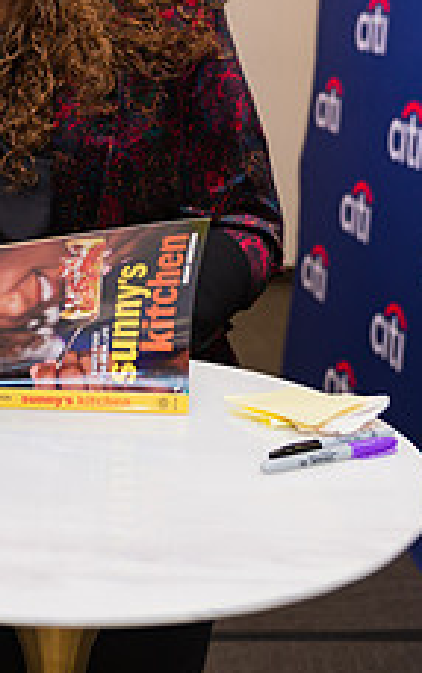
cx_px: 41
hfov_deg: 17.2
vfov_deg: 27.1
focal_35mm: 75
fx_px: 1377
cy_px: 177
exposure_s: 1/200
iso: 400
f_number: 3.2
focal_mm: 29
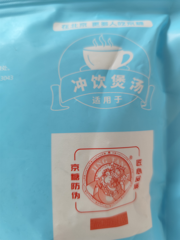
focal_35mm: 23
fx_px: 159
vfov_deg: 73.9
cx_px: 90
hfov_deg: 58.9
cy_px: 120
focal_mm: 6.14
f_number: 1.65
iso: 200
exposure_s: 1/50
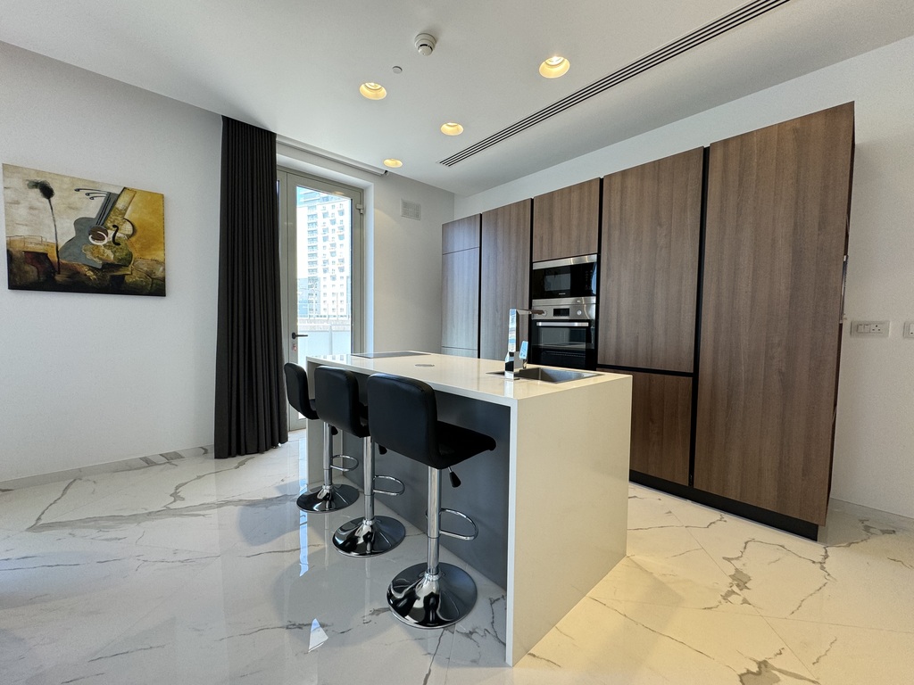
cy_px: 342
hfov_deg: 102.1
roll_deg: -1.0
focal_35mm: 14
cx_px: 457
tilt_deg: -2.8
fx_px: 370
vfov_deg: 85.7
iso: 80
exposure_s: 1/100
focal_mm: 2.22
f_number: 2.2
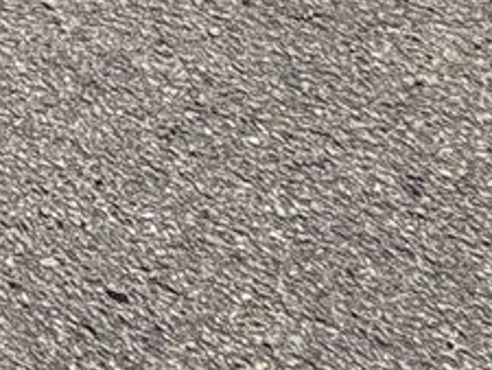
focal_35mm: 106
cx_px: -762
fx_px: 1507
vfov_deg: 10.7
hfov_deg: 12.9
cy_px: -666
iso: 50
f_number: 2.2
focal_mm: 2.22
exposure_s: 1/4367
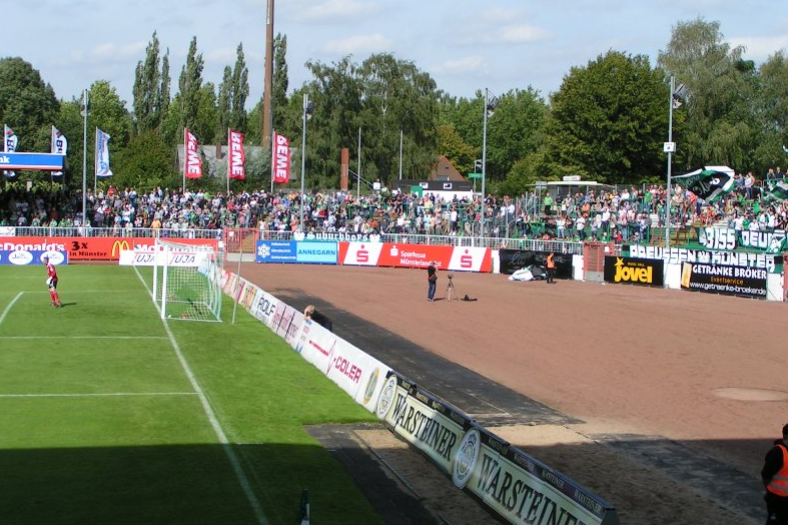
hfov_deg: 36.3
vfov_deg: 24.6
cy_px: 231
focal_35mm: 55
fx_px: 1203
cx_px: 389
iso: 50
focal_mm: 8
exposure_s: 1/640
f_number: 5
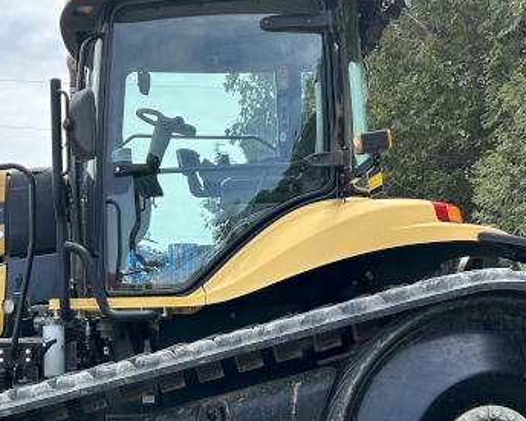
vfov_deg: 25.2
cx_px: 151
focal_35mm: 59
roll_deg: -0.4
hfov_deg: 31.6
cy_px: 354
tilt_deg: -3.3
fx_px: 918
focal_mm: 5.7
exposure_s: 1/1280
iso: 50
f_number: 1.5
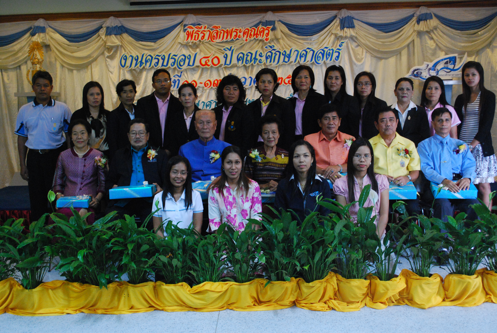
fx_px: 581
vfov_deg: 32.0
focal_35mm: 42
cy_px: 166
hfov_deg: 46.3
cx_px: 248
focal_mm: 28
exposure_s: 1/25
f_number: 5.6
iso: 1600
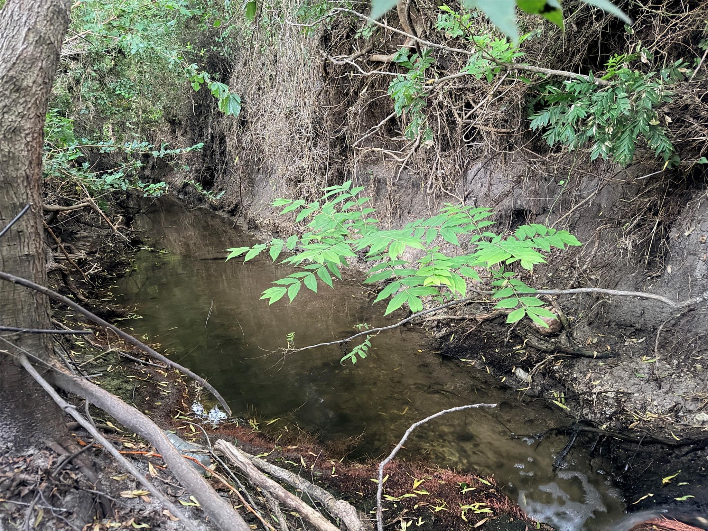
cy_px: 266
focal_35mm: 24
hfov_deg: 71.6
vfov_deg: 56.8
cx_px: 354
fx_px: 491
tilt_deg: -14.2
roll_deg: +1.3
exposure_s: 1/15
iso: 1250
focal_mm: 6.76
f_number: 1.78
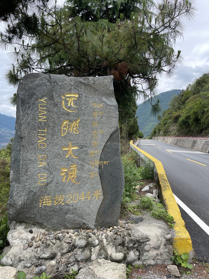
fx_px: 209
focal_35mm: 26
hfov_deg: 53.1
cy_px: 140
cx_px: 104
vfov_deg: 67.3
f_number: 1.6
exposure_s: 1/1130
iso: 32
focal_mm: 5.1
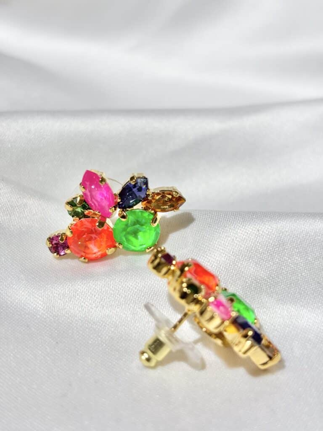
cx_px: 162
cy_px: 216
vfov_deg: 36.8
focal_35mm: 52
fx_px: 647
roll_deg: +4.0
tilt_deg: -28.1
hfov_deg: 28.0
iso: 32
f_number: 1.6
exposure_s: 1/355
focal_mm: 5.96
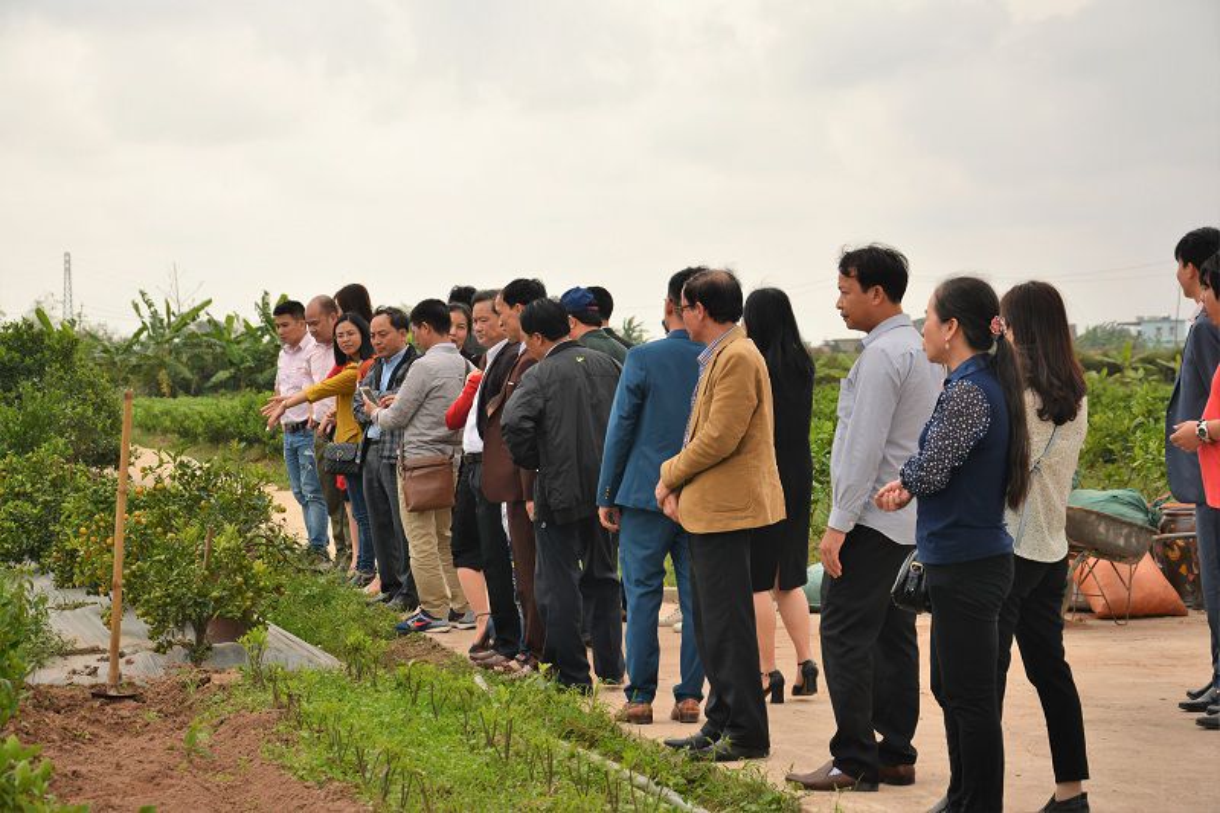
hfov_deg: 20.6
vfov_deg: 13.8
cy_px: 406
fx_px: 3354
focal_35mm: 99
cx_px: 610
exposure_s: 1/200
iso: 100
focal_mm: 66
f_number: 6.3
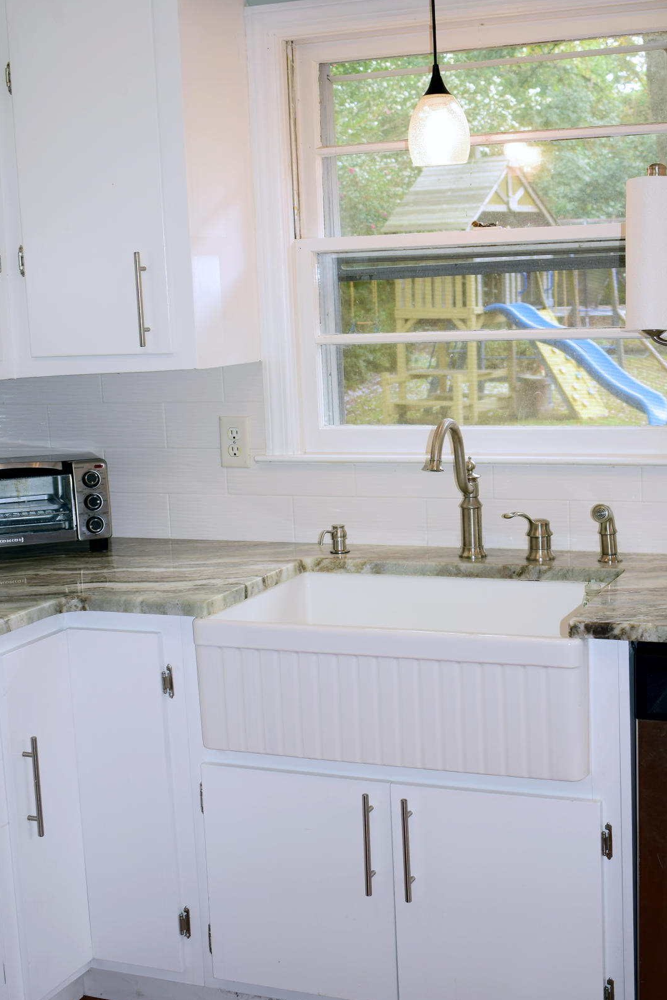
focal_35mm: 51
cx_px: 404
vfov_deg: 39.1
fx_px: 1407
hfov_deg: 26.6
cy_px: 463
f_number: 4
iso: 100
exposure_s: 1/40
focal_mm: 27
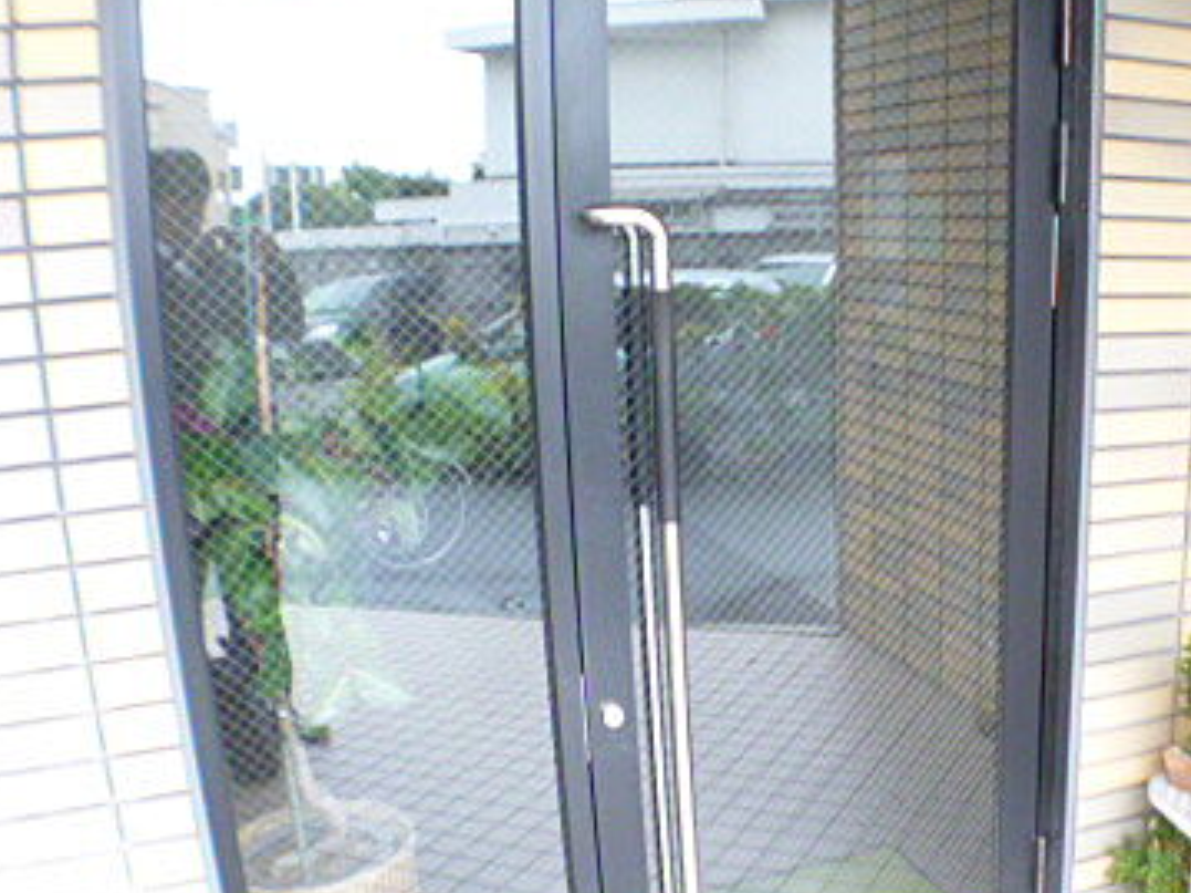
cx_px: 929
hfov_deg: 33.0
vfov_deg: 25.6
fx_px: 1960
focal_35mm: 57
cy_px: 538
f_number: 2.9
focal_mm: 5.7
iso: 400
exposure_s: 1/25
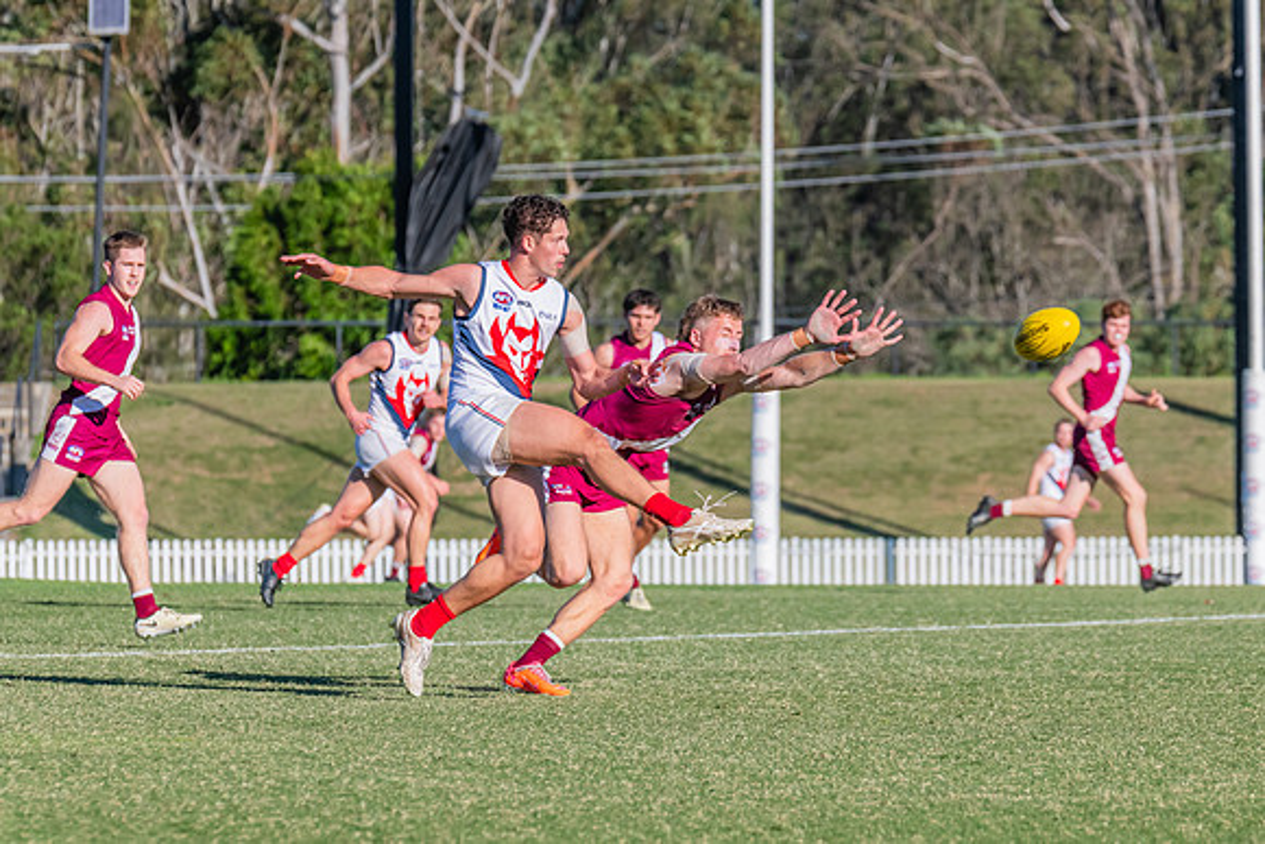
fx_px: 12717
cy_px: 464
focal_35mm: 362
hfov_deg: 5.7
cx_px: 690
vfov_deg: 3.8
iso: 800
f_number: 11
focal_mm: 310
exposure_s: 1/1600
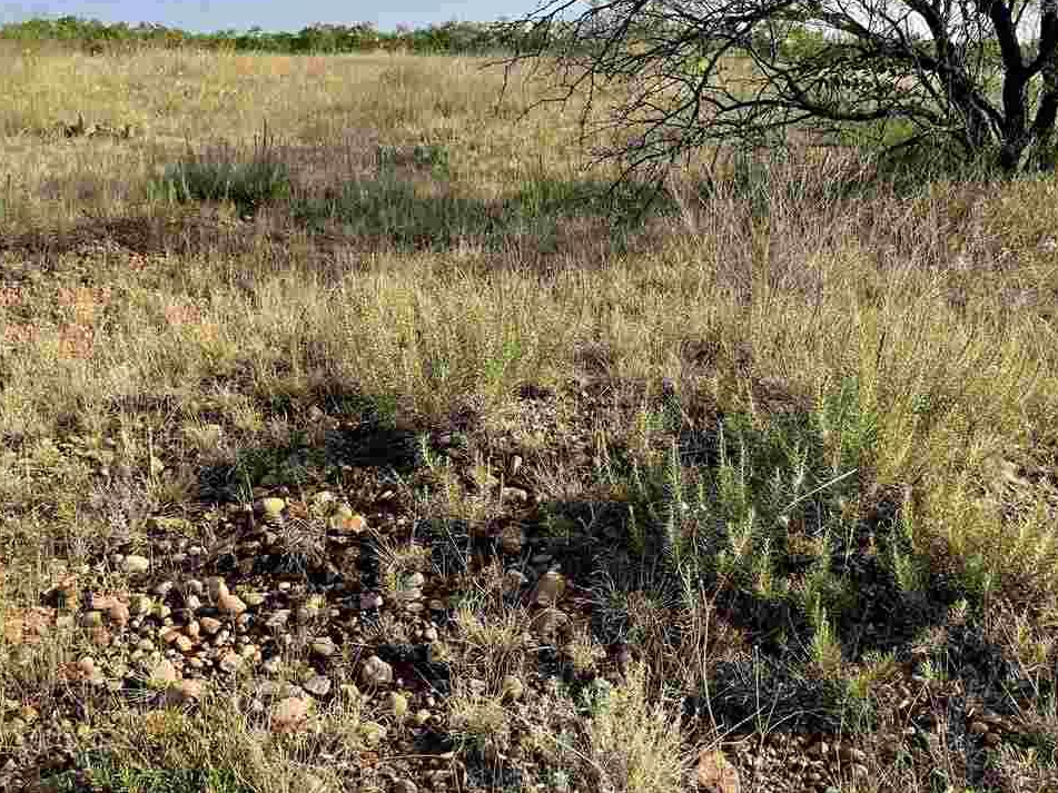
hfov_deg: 52.5
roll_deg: -2.7
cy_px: 306
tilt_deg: -13.7
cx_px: 467
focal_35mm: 35
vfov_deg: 40.5
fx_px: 1070
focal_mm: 5.1
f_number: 1.6
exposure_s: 1/2062
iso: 50
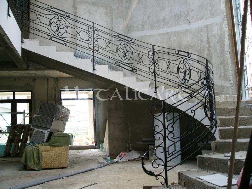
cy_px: 94
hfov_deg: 51.4
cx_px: 126
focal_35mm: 36
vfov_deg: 39.7
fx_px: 262
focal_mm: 6
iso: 75
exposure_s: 1/60
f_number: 2.8
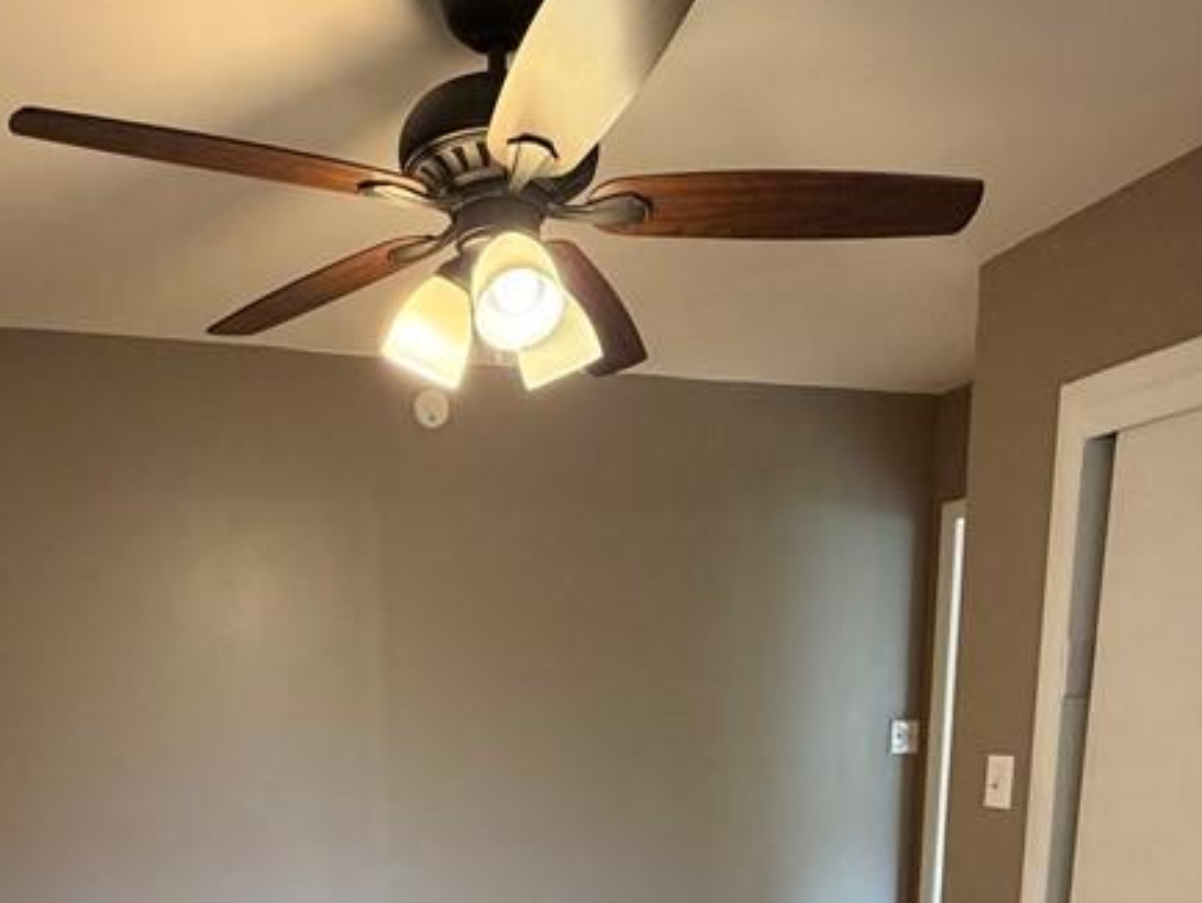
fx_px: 1147
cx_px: 465
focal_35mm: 33
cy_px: 911
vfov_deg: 38.1
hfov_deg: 54.8
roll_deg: +0.6
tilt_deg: -11.0
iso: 320
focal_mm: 2.22
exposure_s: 1/63
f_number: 2.2
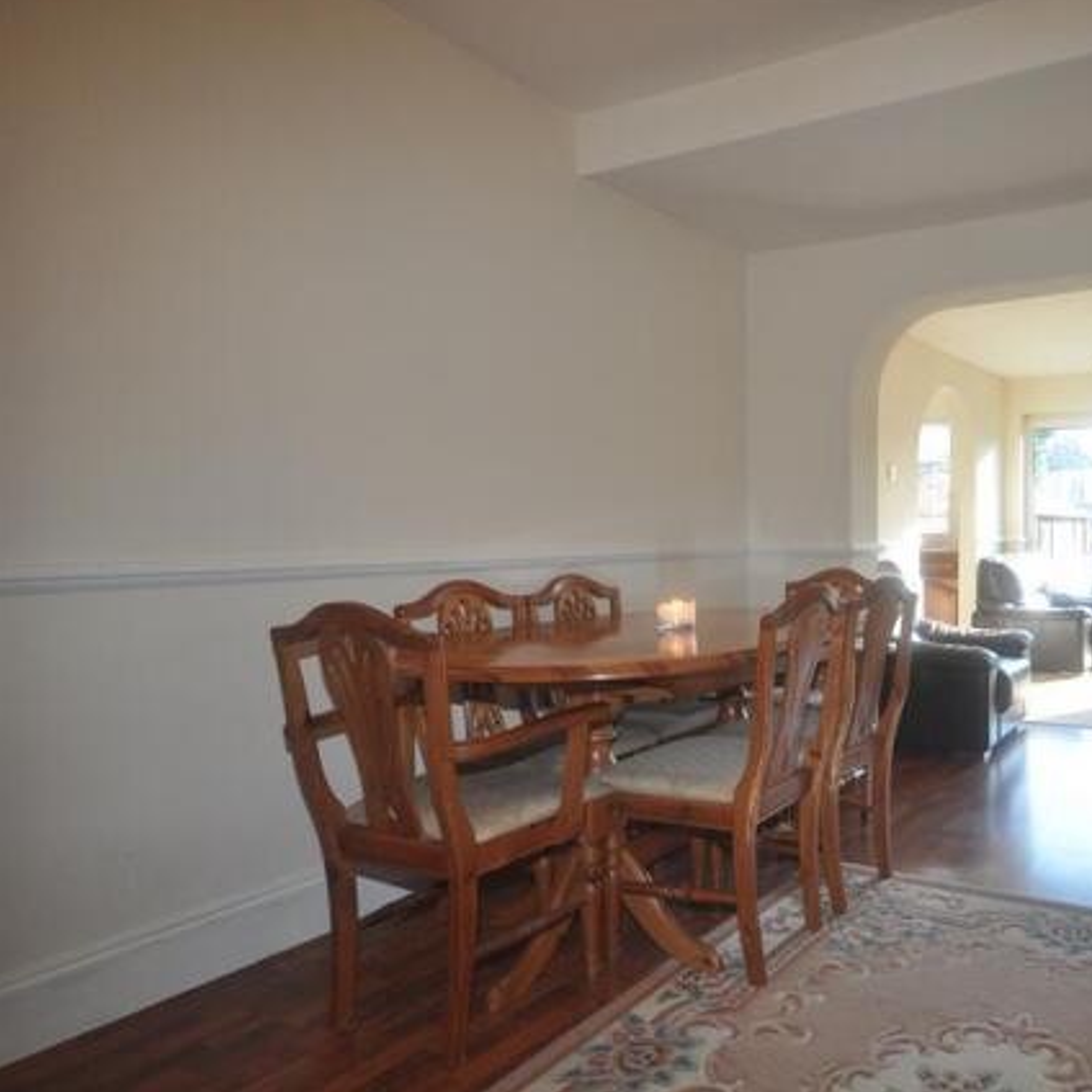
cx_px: 840
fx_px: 916
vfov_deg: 61.6
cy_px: 545
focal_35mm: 26
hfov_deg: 57.9
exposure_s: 1/60
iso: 400
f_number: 4.5
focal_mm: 13
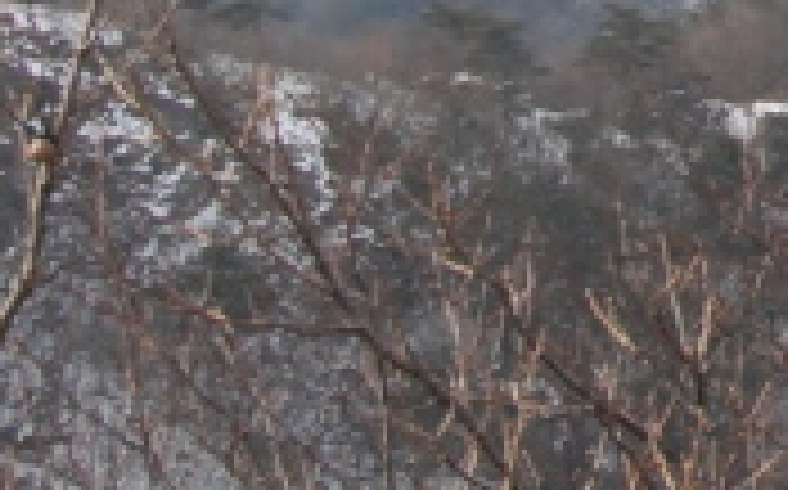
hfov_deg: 6.3
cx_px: 2013
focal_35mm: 314
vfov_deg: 4.1
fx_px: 6737
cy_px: -695
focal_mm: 35
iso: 800
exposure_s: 1/640
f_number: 13
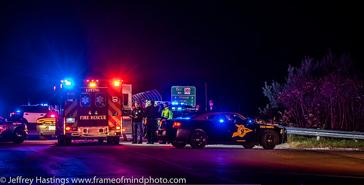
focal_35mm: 180
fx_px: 1700
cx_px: 177
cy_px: 99
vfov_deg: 6.2
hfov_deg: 12.2
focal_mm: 105
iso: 2000
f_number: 4.5
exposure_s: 1/30
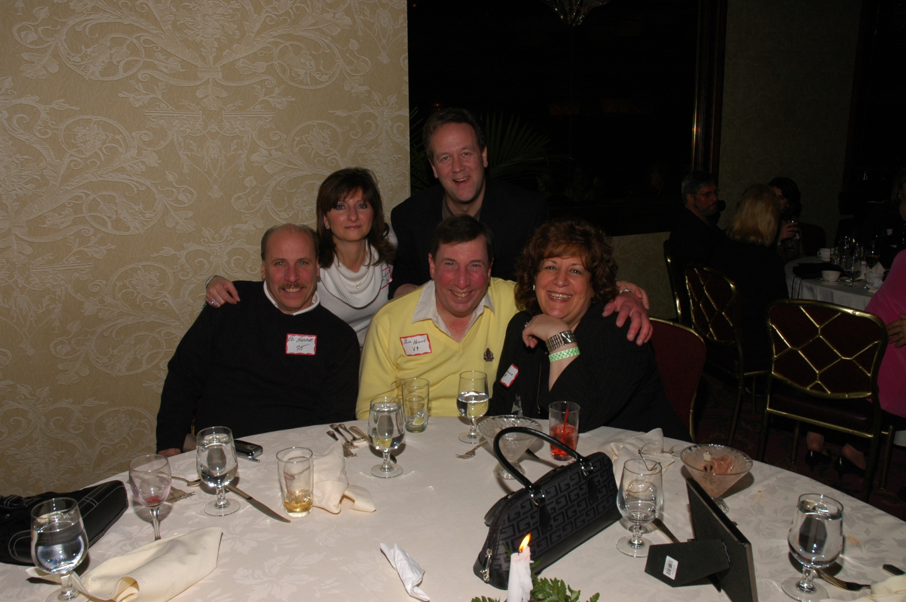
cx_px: 453
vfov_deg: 47.8
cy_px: 301
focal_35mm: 27
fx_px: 679
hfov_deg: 67.4
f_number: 8
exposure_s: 1/80
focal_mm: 18
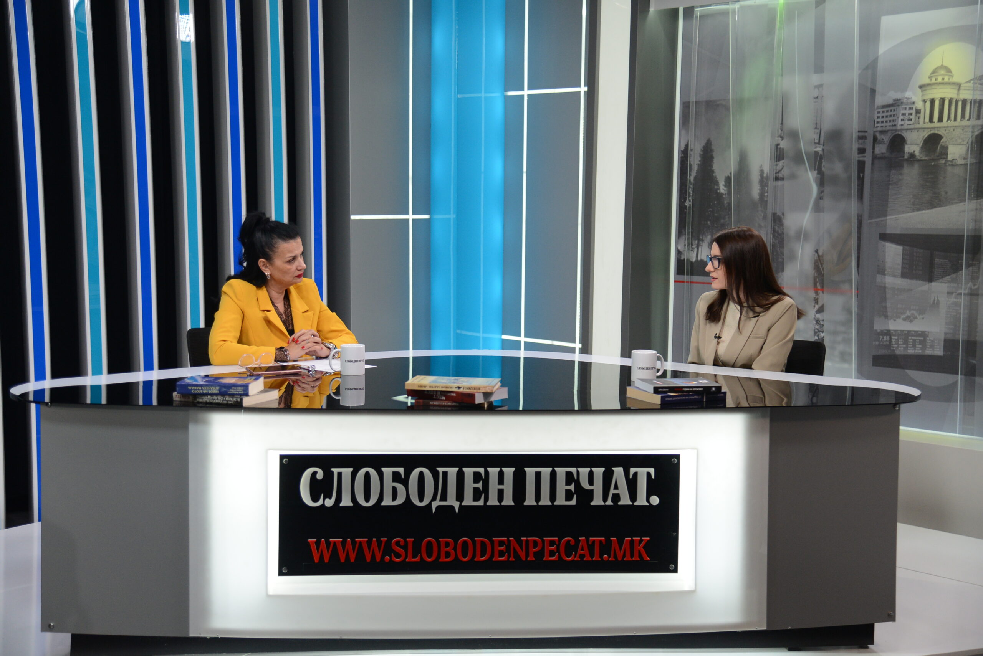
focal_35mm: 46
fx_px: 1256
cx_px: 492
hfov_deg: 42.7
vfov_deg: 29.3
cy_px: 328
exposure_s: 1/400
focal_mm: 46
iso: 1400
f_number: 4
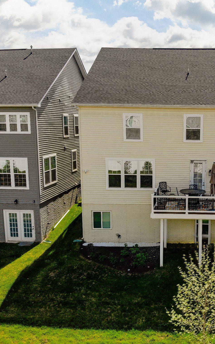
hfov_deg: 35.4
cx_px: 188
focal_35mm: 34
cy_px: 172
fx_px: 319
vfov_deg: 56.7
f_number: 2.8
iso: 100
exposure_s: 1/803
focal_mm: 4.5
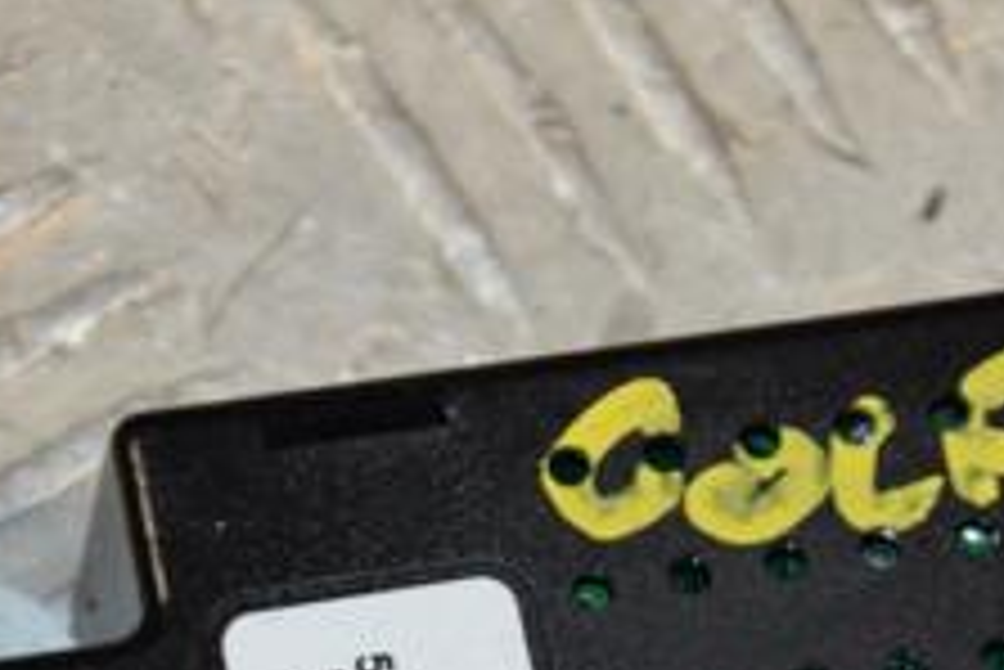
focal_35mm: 423
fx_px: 11814
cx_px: 662
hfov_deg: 4.9
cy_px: 809
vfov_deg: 3.2
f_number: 7.1
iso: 800
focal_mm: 105
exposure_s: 1/200
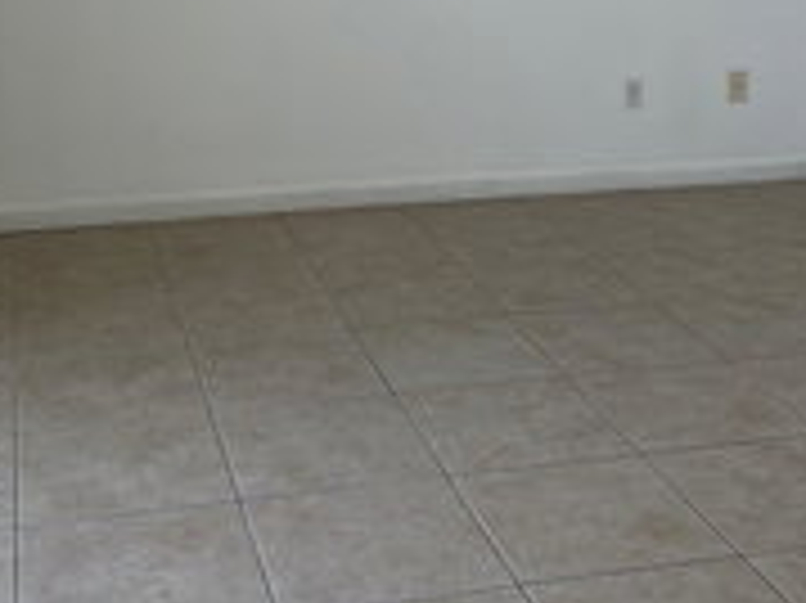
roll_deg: +0.3
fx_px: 1443
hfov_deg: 31.2
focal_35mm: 62
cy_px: -72
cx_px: 353
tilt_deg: -4.5
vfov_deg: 22.2
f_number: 1.5
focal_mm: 5.7
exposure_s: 1/121
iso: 50
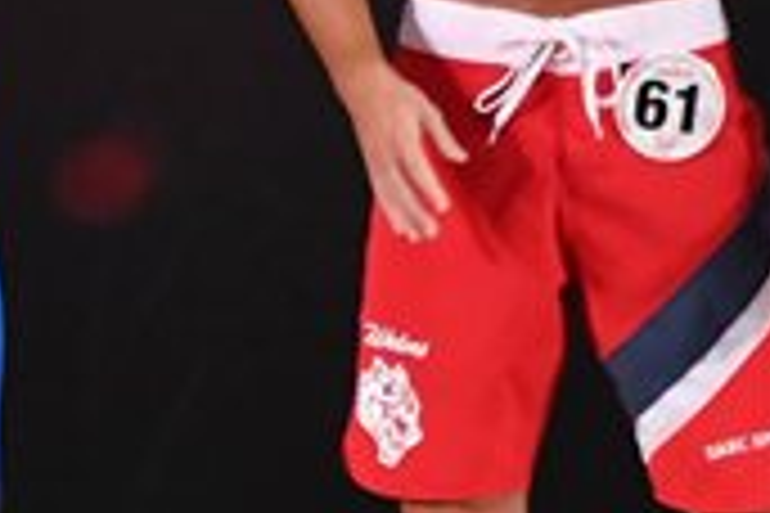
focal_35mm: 1017
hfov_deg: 2.0
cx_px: -966
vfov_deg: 1.4
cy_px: 94
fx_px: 21751
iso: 3200
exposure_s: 1/400
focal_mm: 150
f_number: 5.6
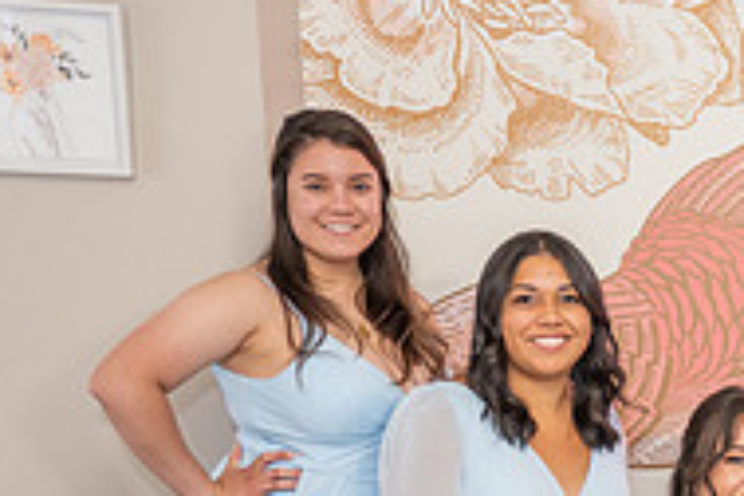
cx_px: 994
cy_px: 599
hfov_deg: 22.2
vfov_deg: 16.2
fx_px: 1674
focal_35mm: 81
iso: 800
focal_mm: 24
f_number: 3.2
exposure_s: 1/160
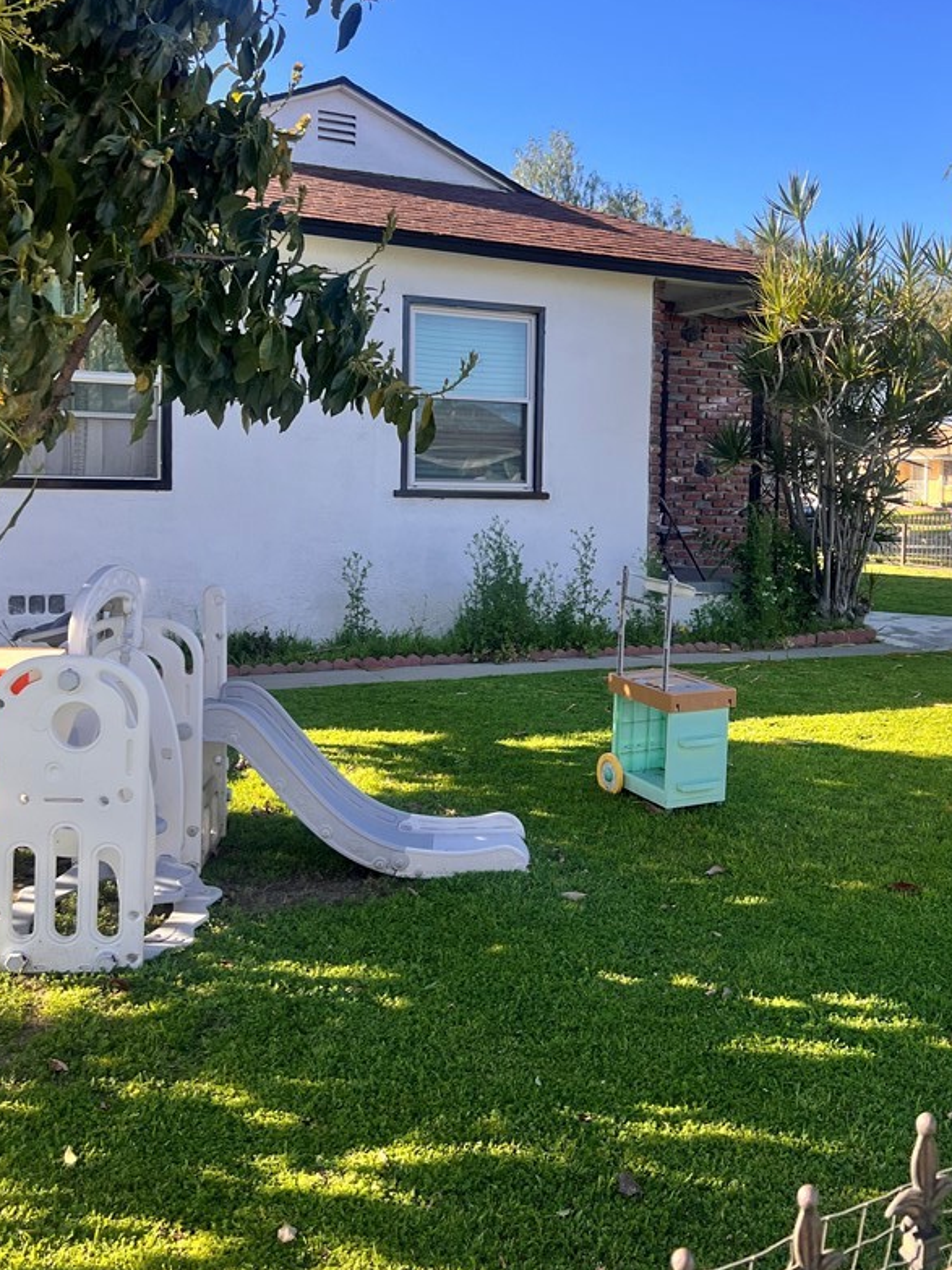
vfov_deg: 53.7
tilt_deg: -0.8
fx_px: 1247
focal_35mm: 34
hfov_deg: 41.4
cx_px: 603
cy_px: 534
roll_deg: -0.3
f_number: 1.5
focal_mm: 5.7
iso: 50
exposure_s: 1/1295
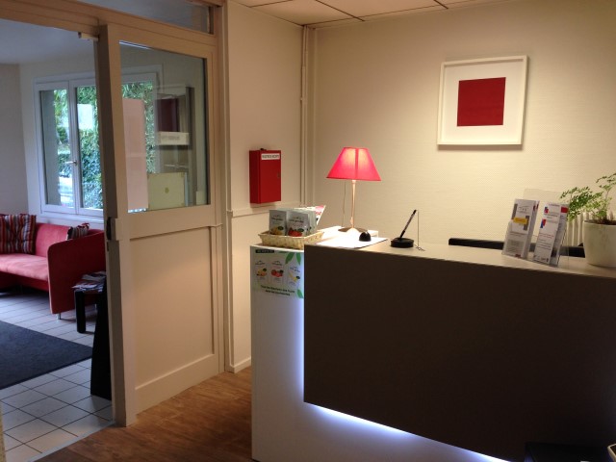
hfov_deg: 55.4
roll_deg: +0.4
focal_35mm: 33
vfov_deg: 42.9
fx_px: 587
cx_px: 308
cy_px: 231
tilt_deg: -7.1
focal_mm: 4.12
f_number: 2.4
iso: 64
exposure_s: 1/20
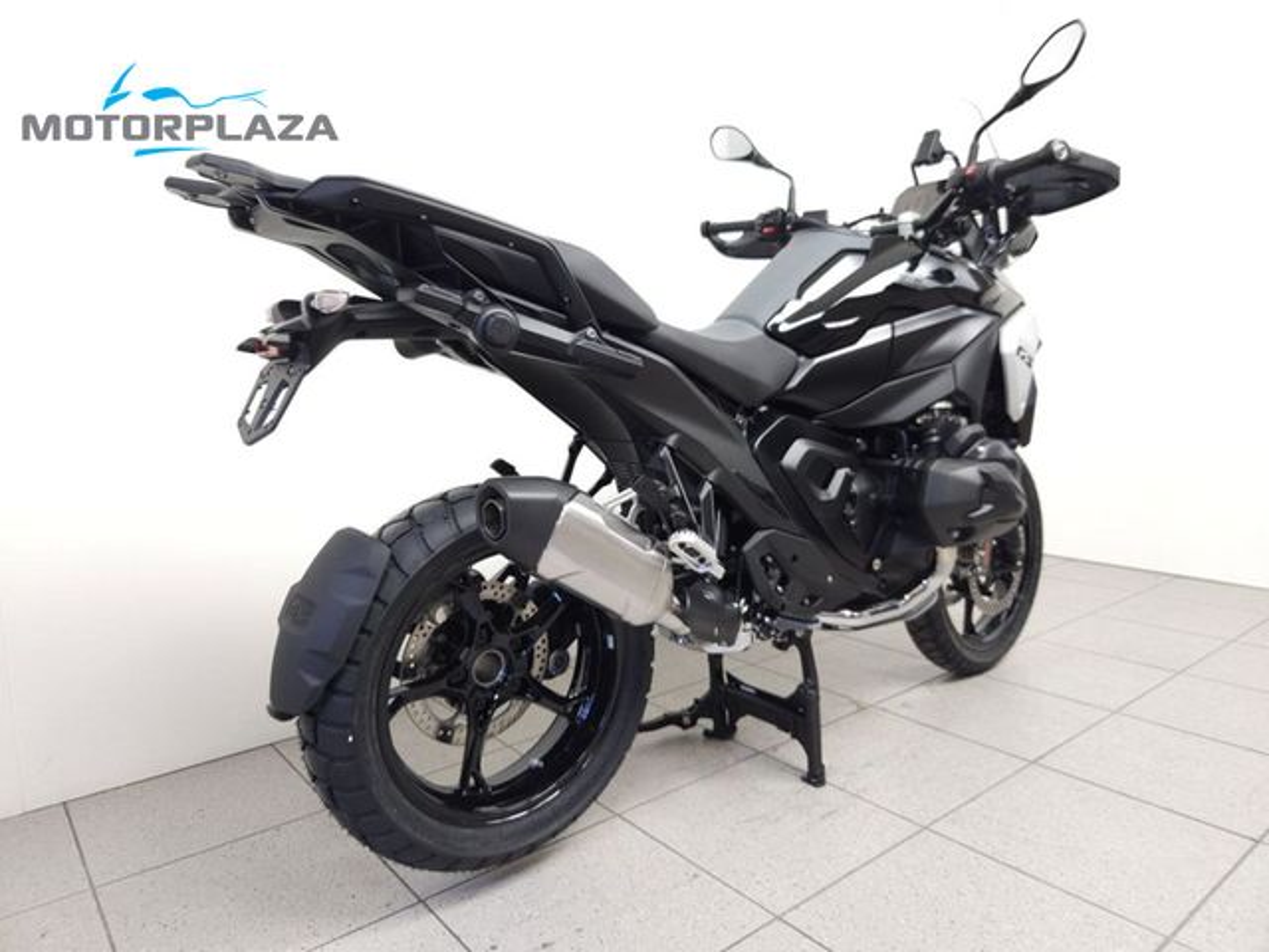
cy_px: 476
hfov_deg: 73.9
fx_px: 843
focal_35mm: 23
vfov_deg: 58.9
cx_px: 634
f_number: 1.8
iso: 125
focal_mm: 5.4
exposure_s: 1/33
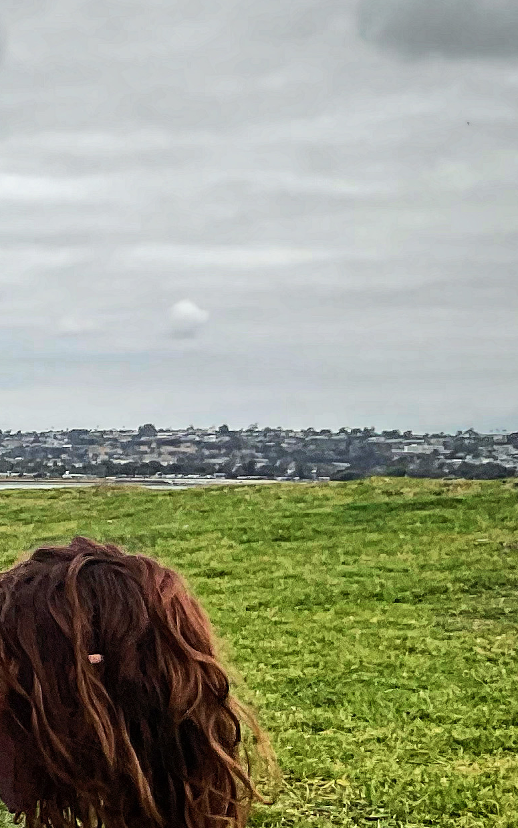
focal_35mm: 100
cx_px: -779
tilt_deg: -2.8
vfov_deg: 20.7
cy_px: 591
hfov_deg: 10.8
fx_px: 2257
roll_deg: -1.5
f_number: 1.8
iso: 16
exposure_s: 1/749
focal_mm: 3
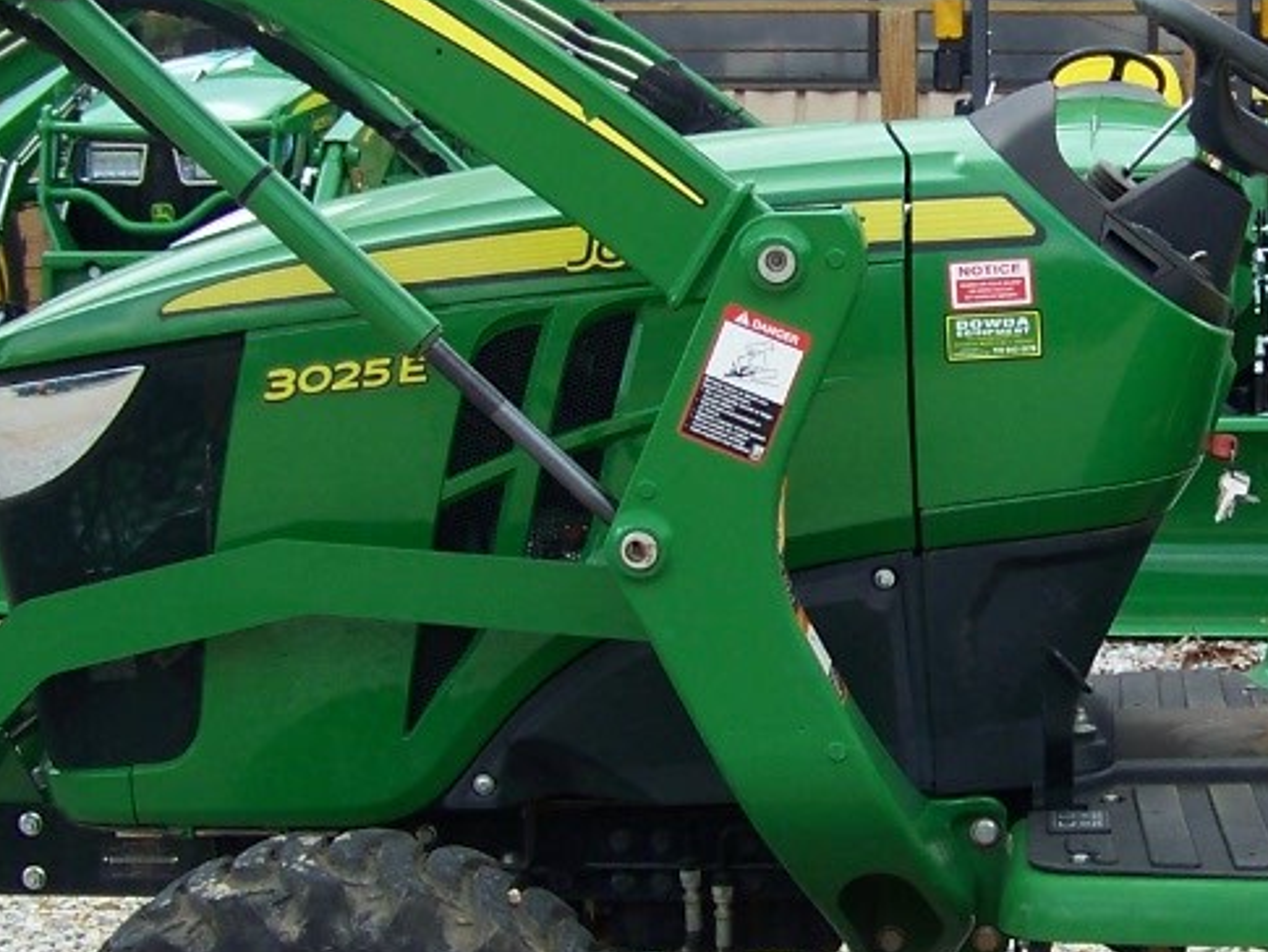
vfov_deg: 15.6
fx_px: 3481
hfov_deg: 20.5
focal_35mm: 95
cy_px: 379
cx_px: 957
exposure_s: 1/320
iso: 64
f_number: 2.8
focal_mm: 5.85
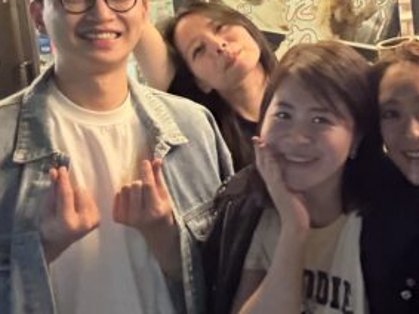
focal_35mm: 65
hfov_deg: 29.2
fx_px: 786
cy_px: 24
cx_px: 335
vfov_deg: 22.0
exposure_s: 1/15
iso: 1000
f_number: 1.9
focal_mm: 2.69
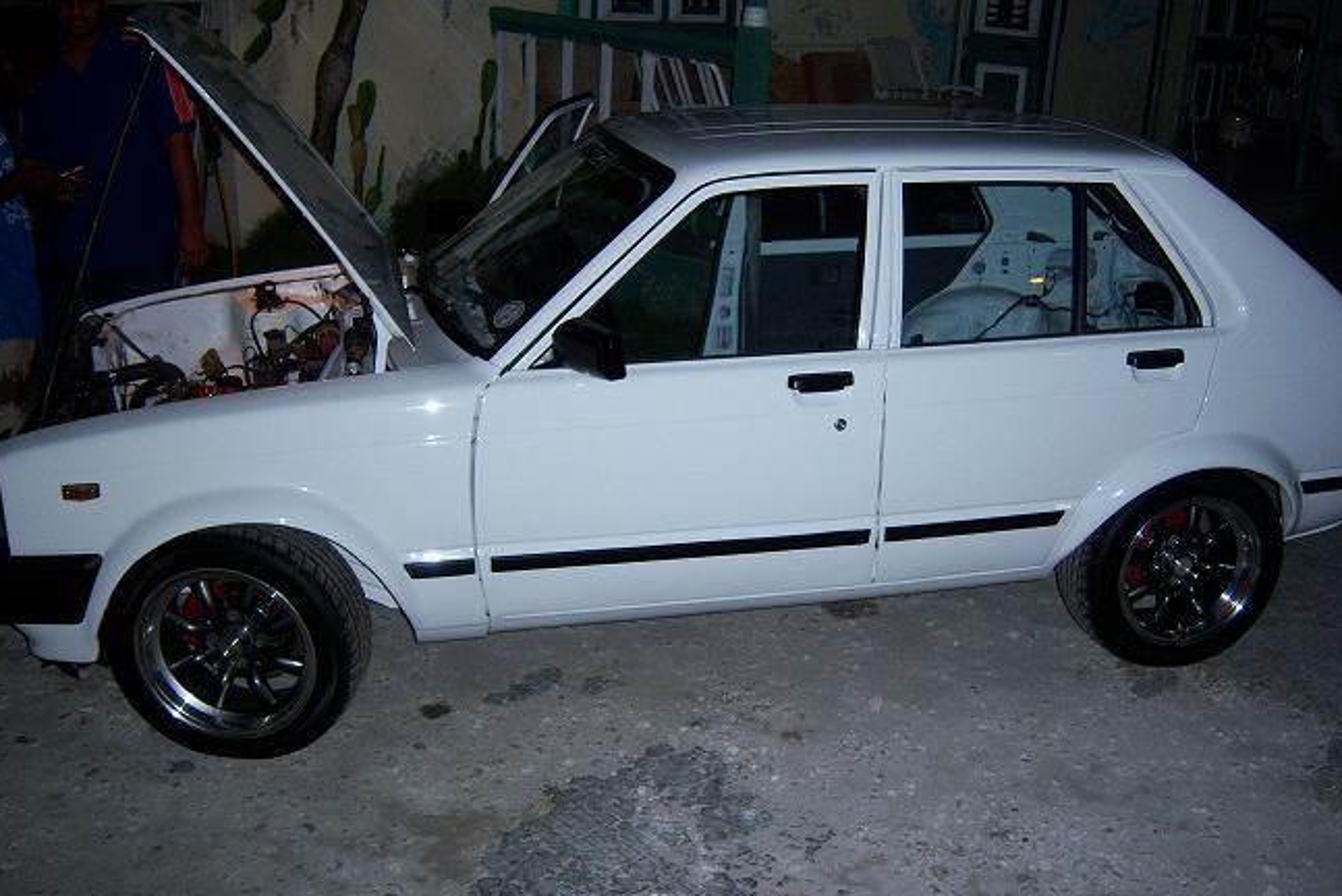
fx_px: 1417
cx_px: 673
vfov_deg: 35.1
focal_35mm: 38
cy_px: 428
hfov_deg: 50.7
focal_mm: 7.5
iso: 160
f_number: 2.8
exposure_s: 1/60
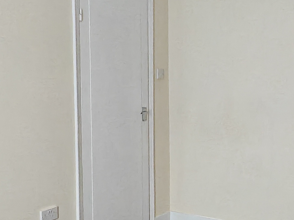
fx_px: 510
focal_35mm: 60
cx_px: 170
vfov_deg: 24.4
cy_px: 117
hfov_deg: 32.1
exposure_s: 1/50
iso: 500
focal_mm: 1.96
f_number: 2.2
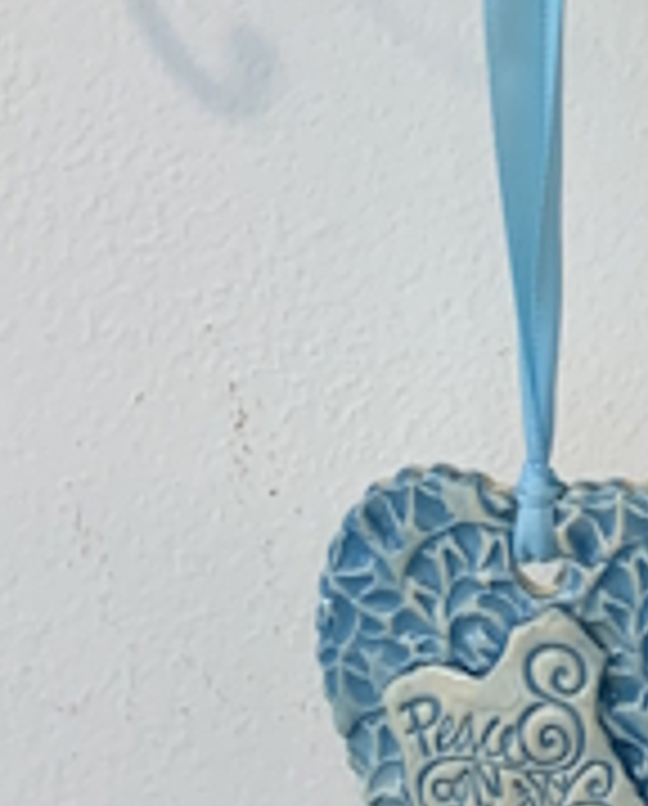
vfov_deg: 15.4
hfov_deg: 13.0
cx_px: 907
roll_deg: +0.7
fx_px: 2724
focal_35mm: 114
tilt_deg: +0.9
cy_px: -428
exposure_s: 1/60
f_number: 1.8
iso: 50
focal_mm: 4.25
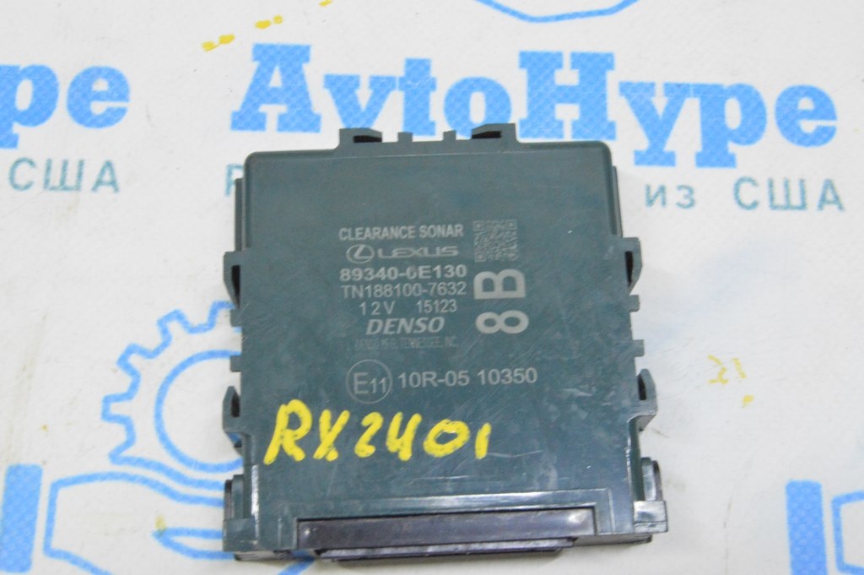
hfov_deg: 37.9
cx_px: 432
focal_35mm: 52
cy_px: 288
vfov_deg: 25.7
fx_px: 1259
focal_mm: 35
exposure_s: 1/20
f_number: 20
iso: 6400
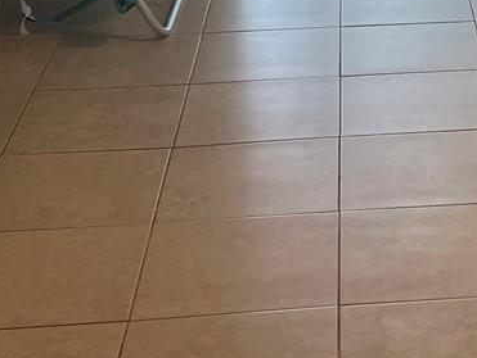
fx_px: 1545
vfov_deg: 12.2
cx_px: 571
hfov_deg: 16.8
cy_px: -276
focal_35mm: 112
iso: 64
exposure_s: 1/120
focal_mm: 5.7
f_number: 1.5
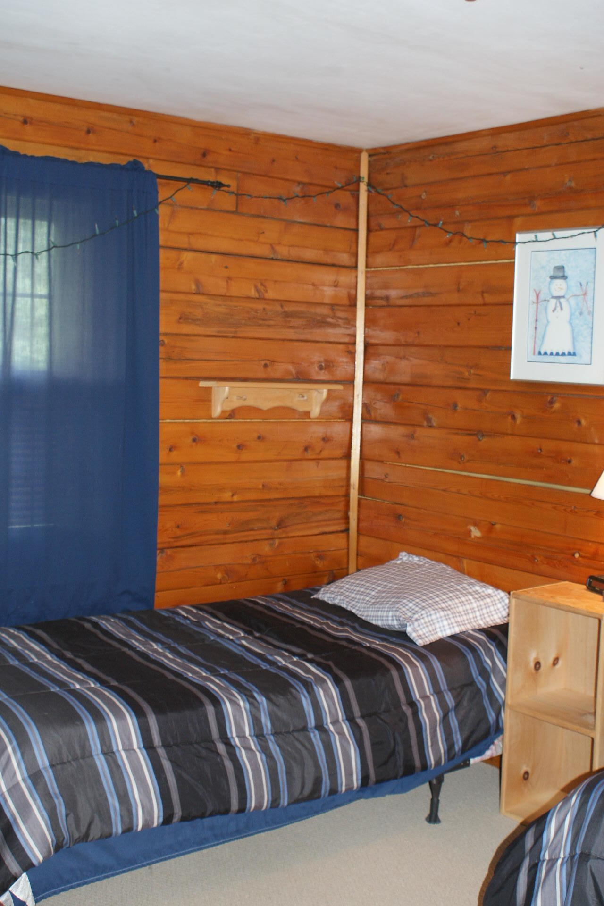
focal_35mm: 42
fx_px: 1057
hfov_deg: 31.9
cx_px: 302
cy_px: 453
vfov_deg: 46.4
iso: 400
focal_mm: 28
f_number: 5
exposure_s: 1/60
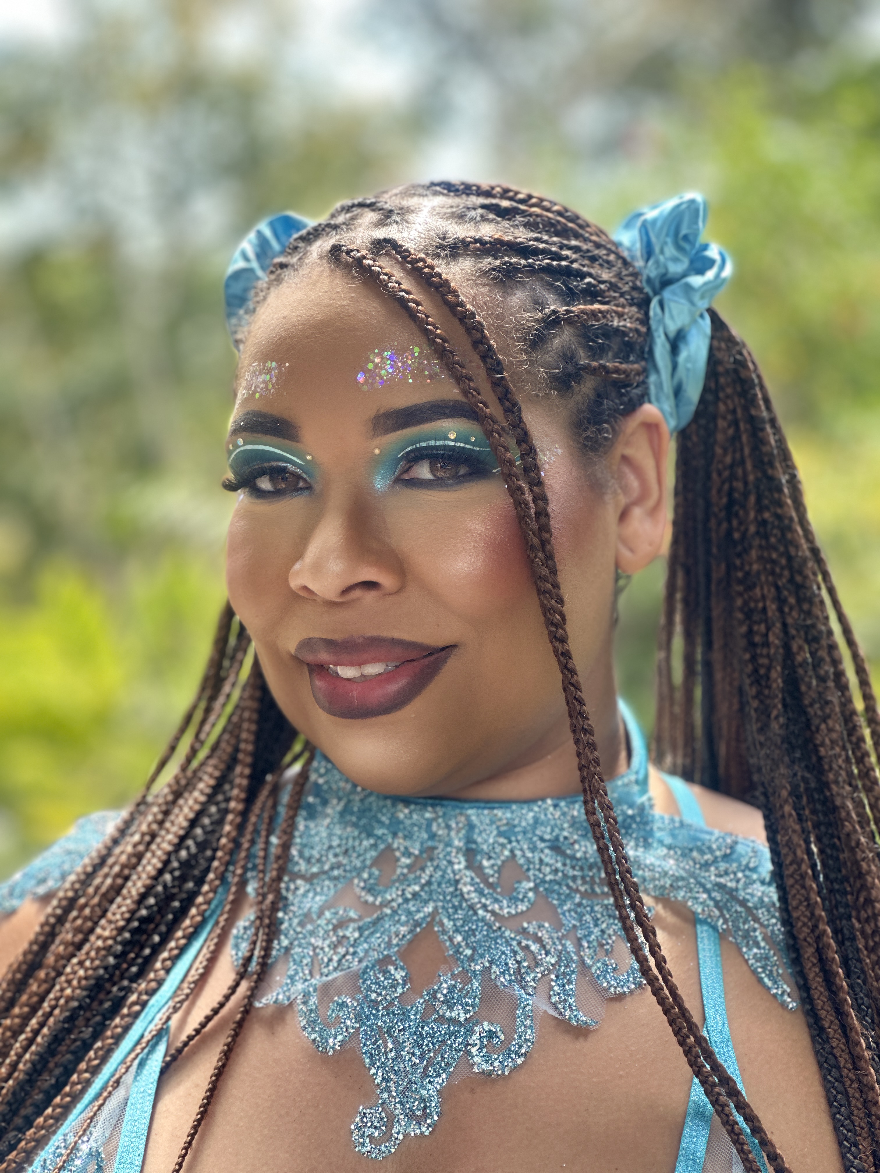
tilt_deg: -1.7
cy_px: 586
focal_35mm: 77
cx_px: 440
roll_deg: +0.1
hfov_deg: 19.1
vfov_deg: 25.3
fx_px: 2610
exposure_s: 1/121
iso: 64
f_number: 2.8
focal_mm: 9
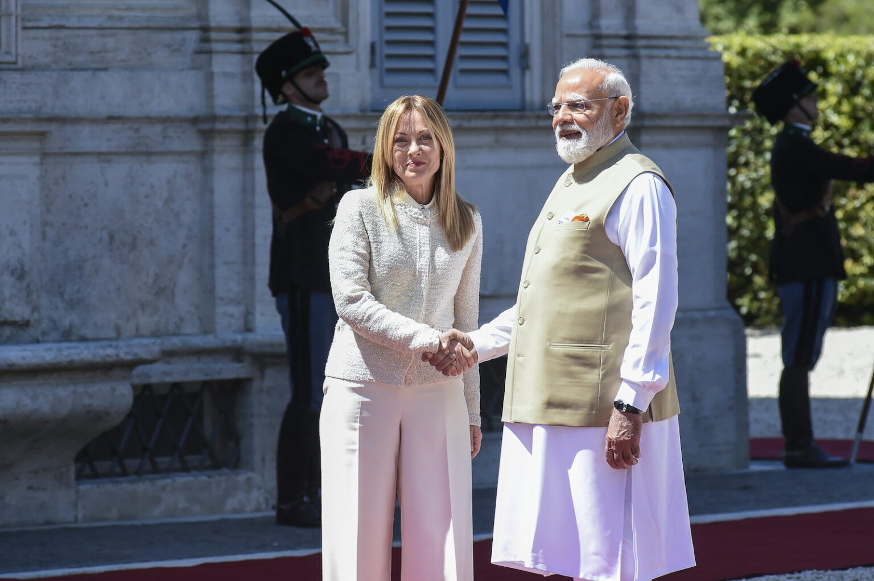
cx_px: 437
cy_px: 290
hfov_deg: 10.3
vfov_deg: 6.9
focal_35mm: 200
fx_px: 4852
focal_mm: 200
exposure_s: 1/4000
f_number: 8
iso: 2000
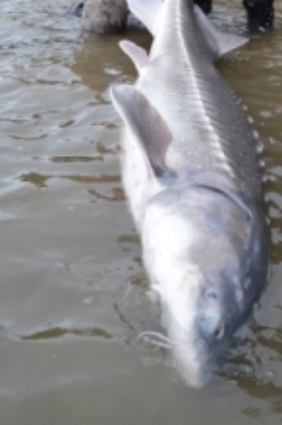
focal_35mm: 61
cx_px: 175
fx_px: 719
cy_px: 17
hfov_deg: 22.1
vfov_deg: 30.9
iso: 800
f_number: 7.1
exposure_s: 1/200
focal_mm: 20
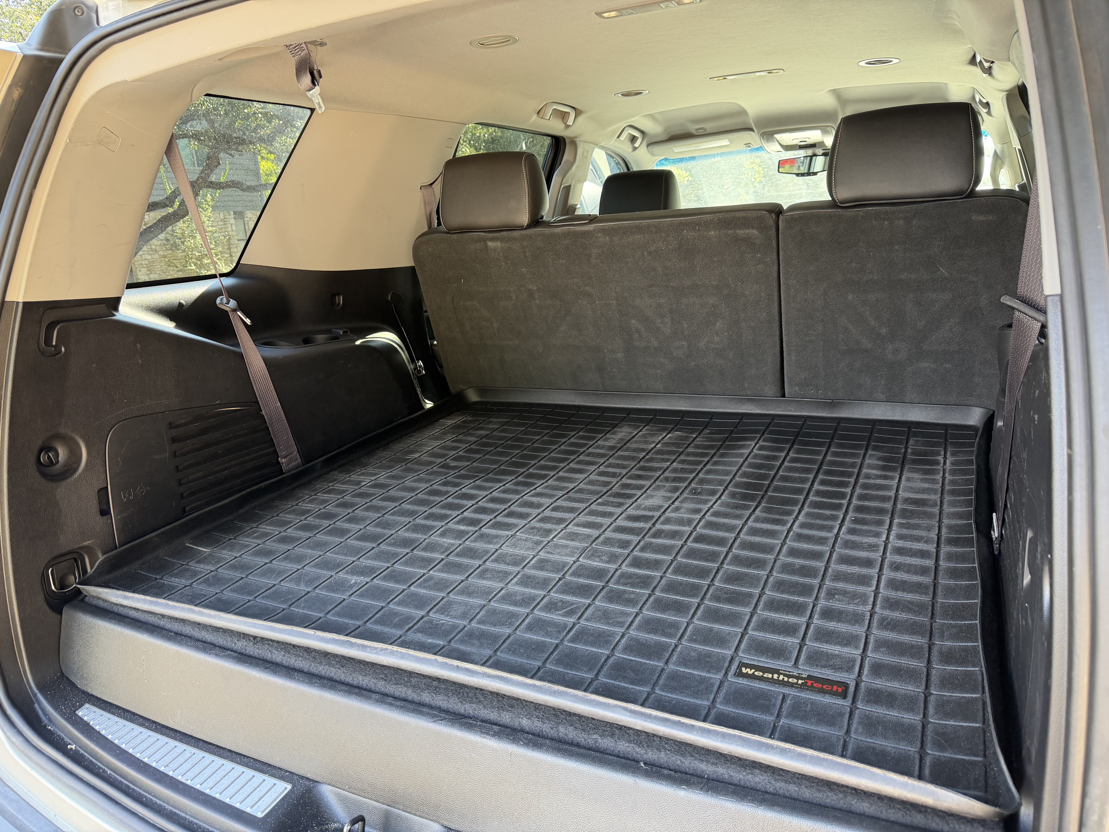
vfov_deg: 56.8
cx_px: 554
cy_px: 416
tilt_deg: -13.2
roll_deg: +5.7
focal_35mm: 24
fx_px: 769
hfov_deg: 71.6
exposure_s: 1/121
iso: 200
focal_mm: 6.76
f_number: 1.78
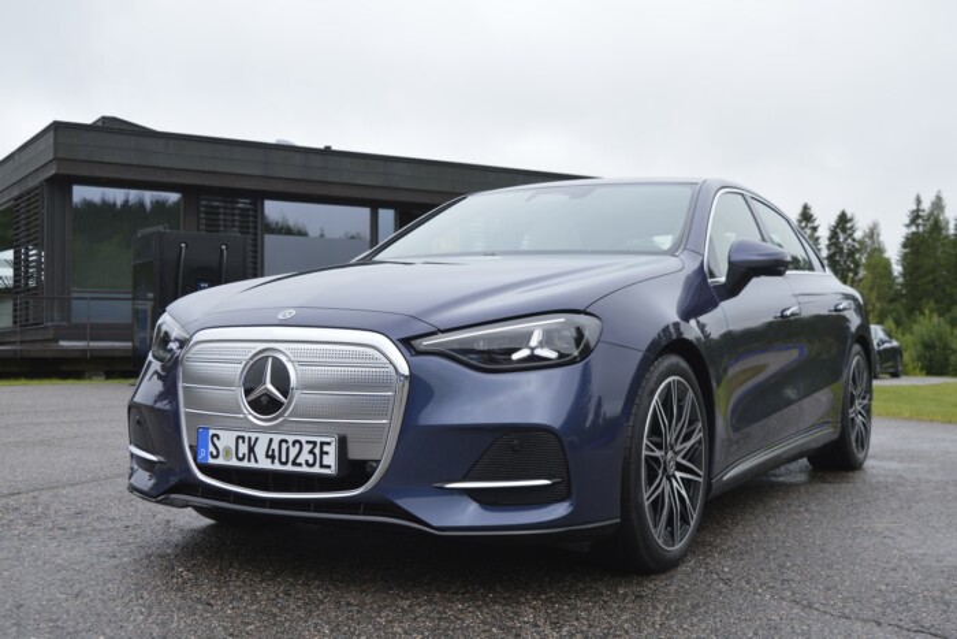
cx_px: 478
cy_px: 320
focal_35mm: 44
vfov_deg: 30.9
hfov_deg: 45.0
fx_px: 1157
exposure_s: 1/160
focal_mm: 29
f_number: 6.3
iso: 100
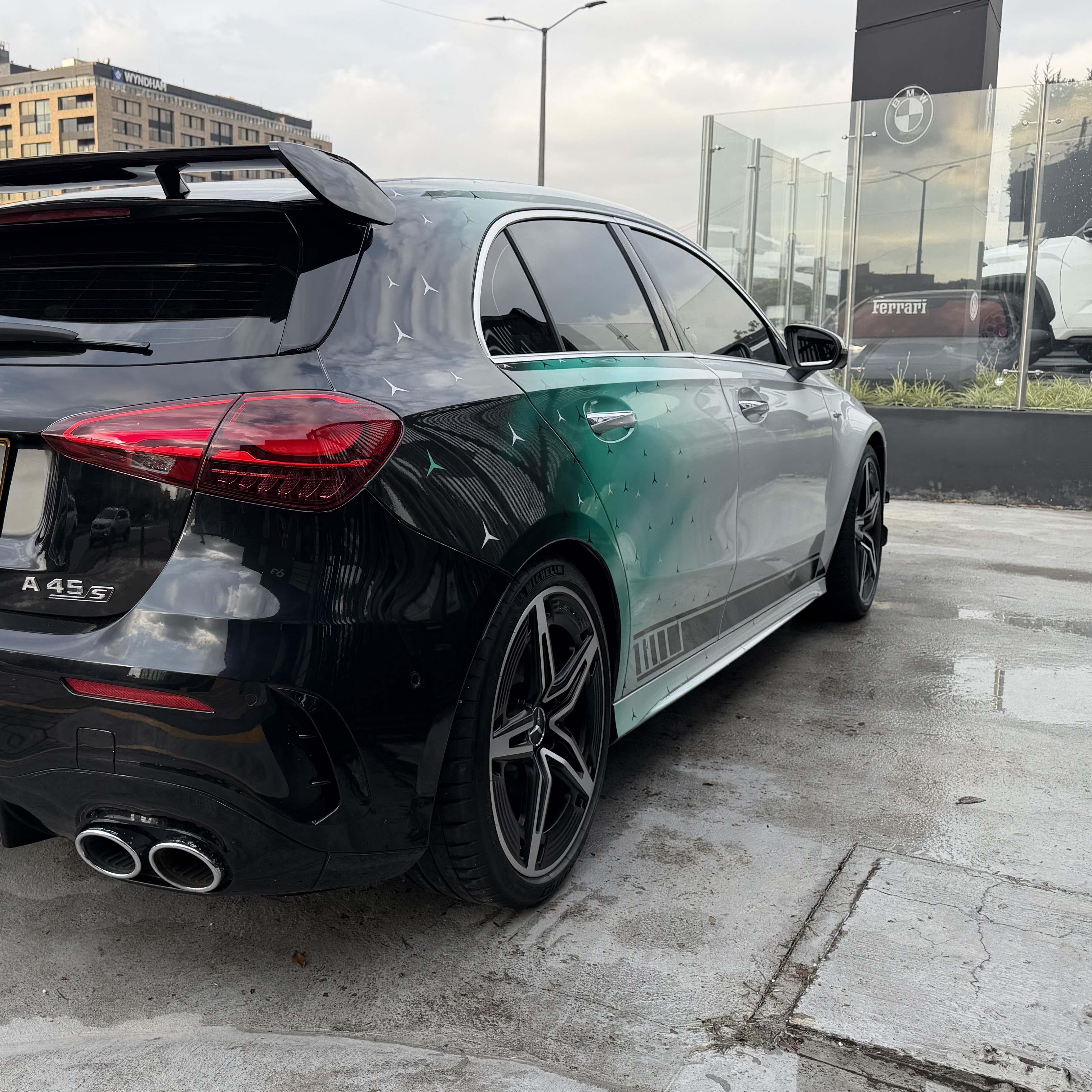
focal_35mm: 34
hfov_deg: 47.4
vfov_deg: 48.4
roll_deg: +1.0
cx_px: 334
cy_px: 491
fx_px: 1213
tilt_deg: -7.2
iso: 80
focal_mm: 6.76
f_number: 1.78
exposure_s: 1/1250
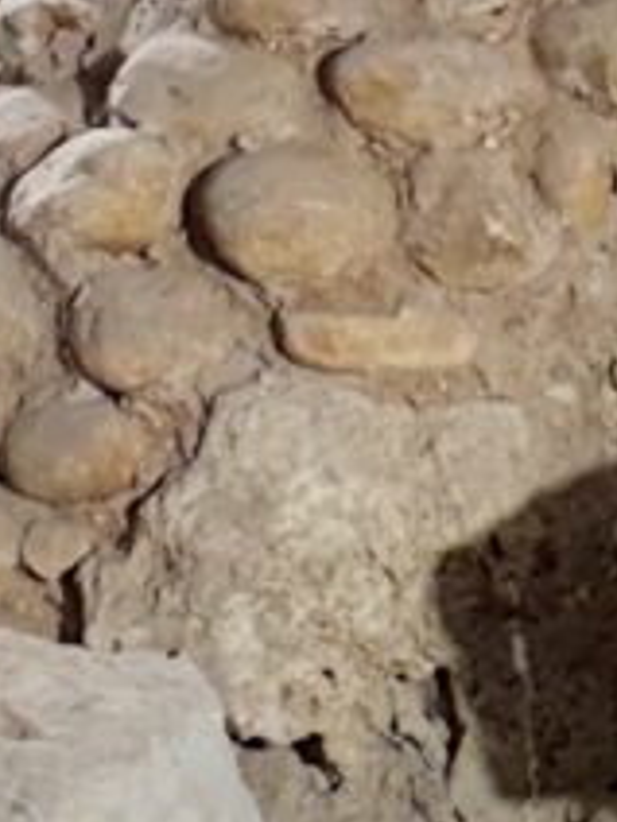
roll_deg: -0.5
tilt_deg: -21.6
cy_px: 1388
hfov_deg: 7.9
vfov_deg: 10.9
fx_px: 4088
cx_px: 1603
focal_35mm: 172
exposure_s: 1/100
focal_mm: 6.76
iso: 200
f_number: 1.78
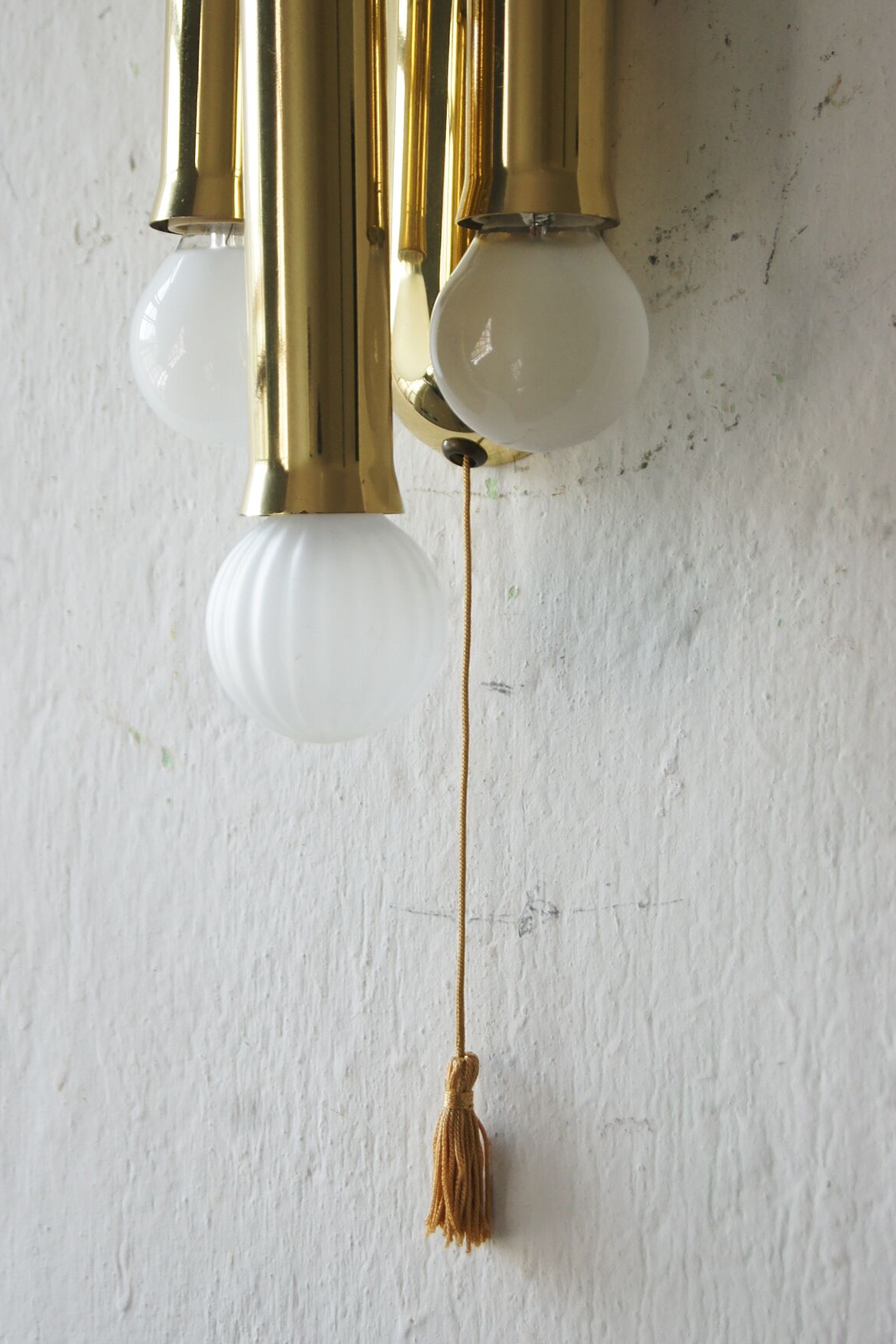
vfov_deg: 23.6
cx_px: 444
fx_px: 3210
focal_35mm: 86
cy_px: 668
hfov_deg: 15.9
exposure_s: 1/125
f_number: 5.6
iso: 400
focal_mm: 50
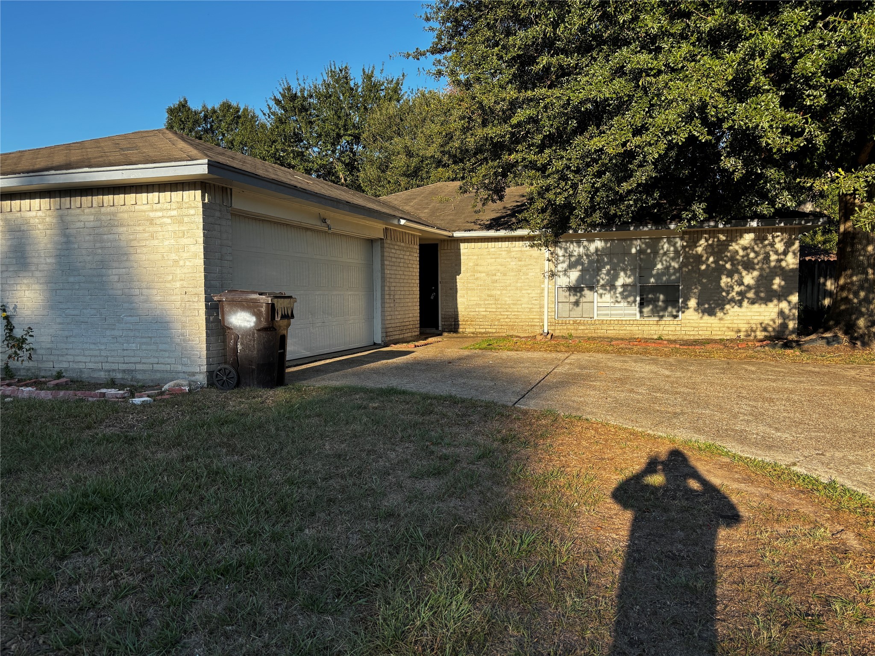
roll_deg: +0.7
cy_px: 328
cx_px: 438
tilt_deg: -3.7
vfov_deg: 53.1
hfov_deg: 67.3
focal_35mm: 26
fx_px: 657
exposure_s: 1/1567
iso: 50
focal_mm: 5.96
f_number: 1.6
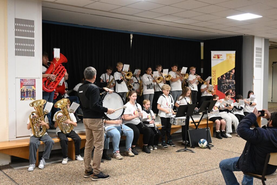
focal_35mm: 39
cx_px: 138
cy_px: 92
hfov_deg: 49.5
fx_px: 300
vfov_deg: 34.2
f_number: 4.5
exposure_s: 1/40
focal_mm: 26
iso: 2000
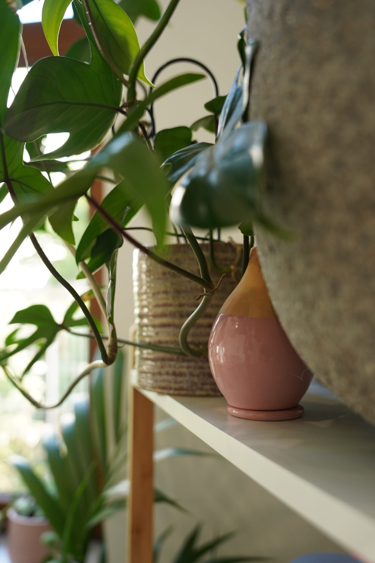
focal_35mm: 34
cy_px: 282
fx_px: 531
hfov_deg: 38.9
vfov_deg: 55.8
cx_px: 188
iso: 1000
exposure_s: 1/250
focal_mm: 34
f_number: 3.5
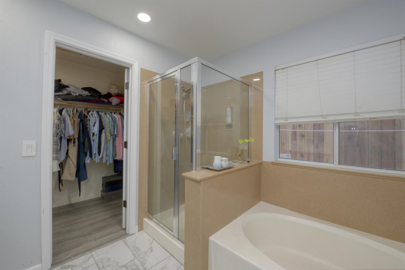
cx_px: 202
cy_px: 135
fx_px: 157
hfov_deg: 104.3
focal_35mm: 14
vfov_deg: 81.2
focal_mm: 14
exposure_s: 1/10
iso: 400
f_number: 10
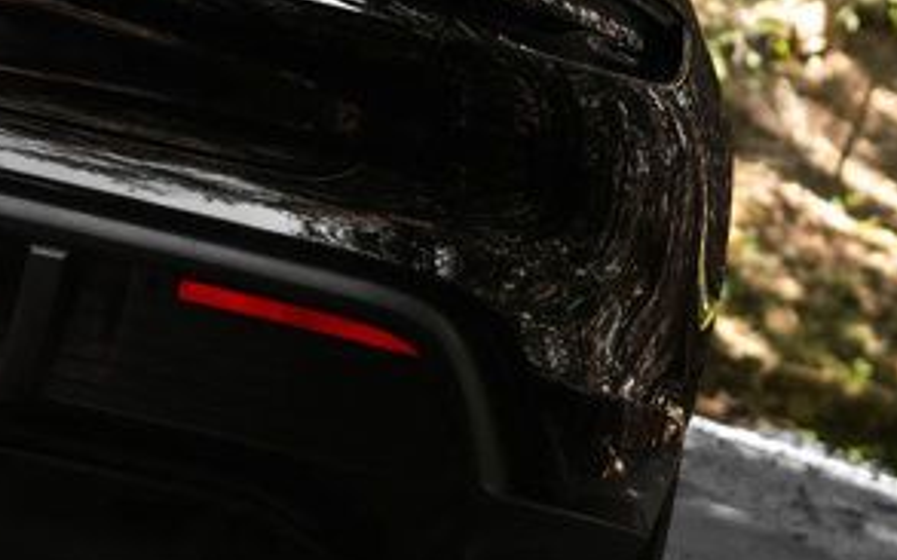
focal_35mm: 234
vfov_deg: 5.6
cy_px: 202
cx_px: 490
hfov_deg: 9.0
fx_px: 5719
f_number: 4.5
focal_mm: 70
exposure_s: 1/800
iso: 640
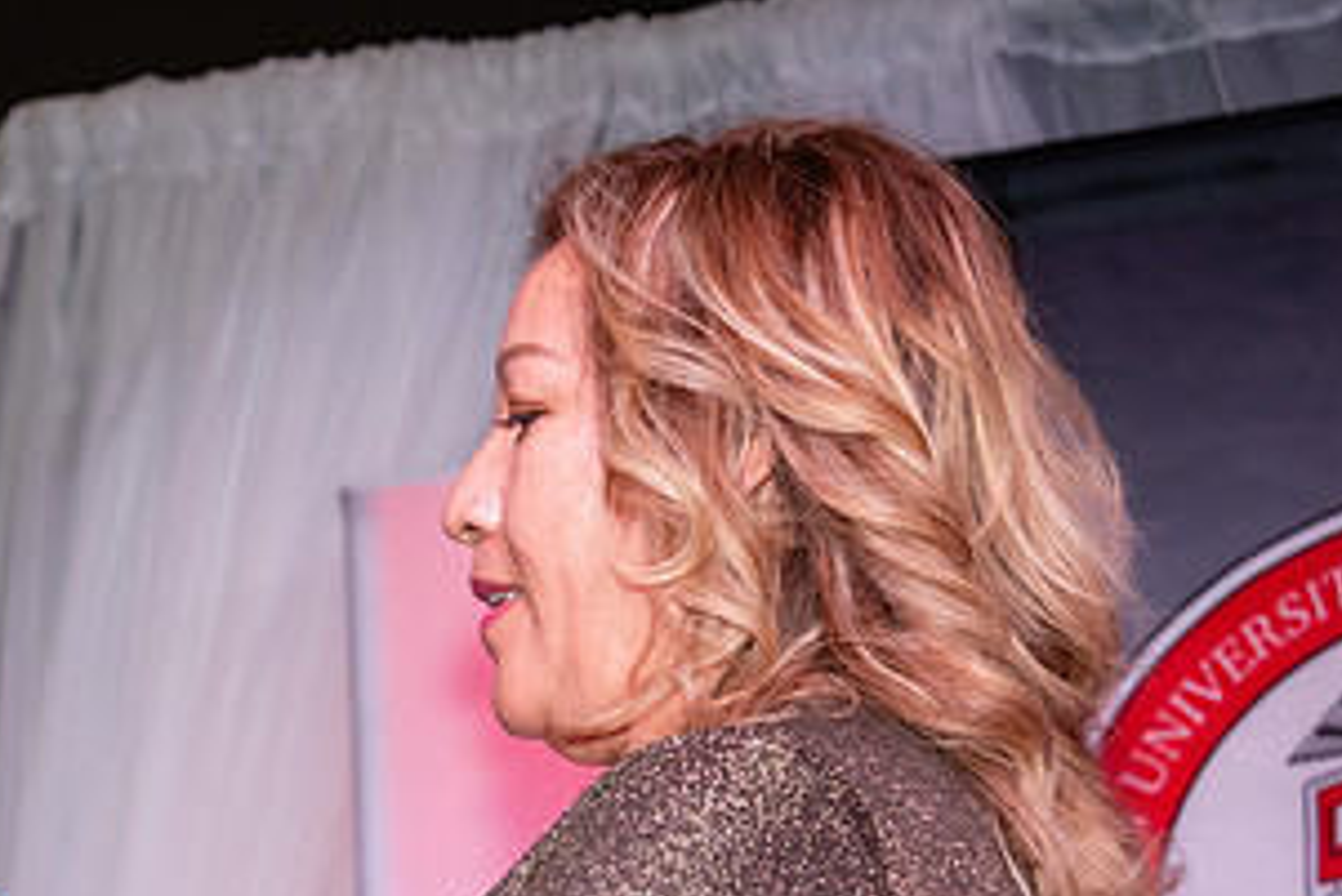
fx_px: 6974
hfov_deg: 10.9
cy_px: 839
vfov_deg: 7.3
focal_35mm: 187
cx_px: 138
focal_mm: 69
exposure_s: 1/160
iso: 800
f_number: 5.6
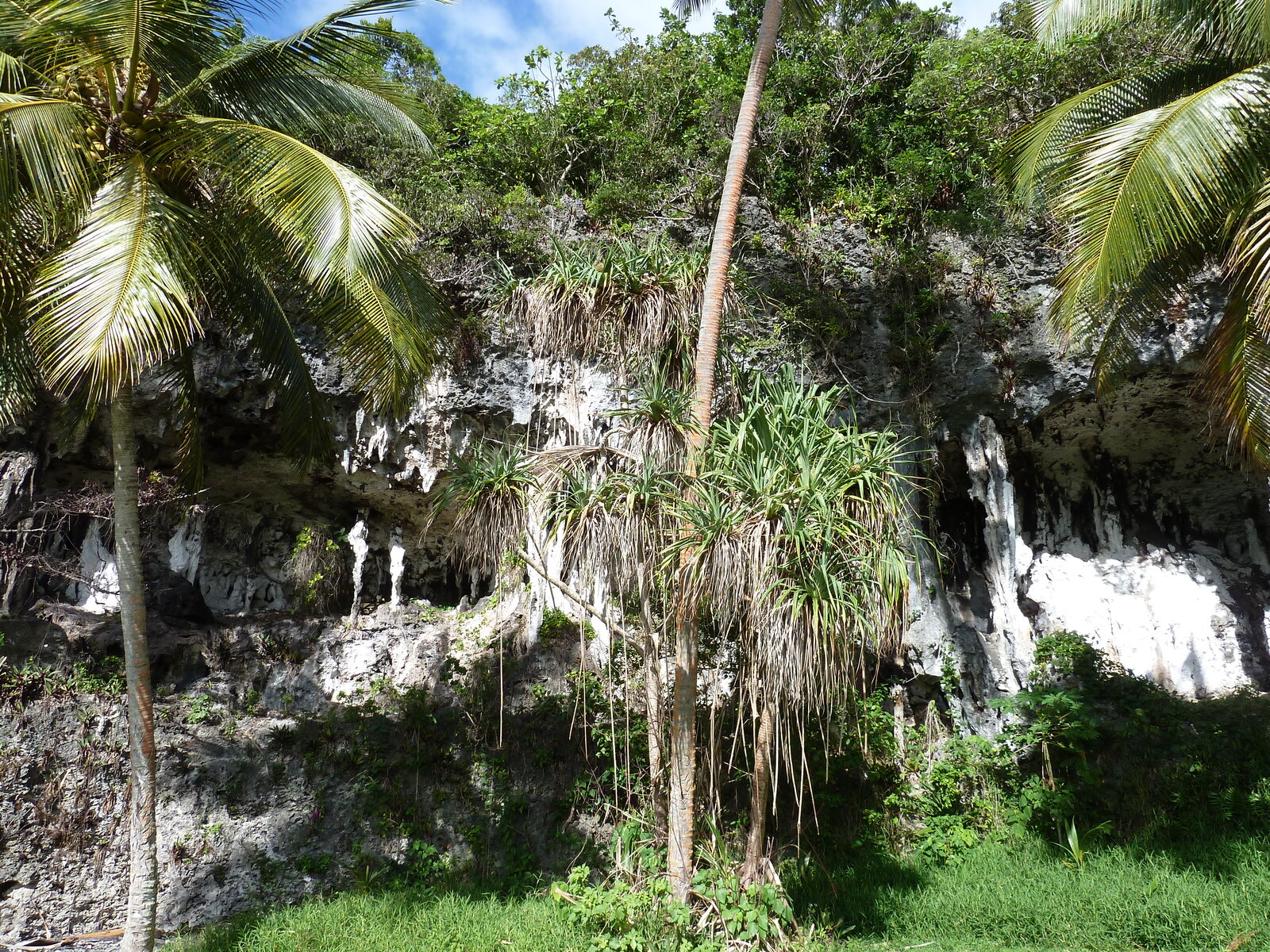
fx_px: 917
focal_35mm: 25
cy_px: 476
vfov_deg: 54.9
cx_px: 635
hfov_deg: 69.4
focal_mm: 4.1
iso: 80
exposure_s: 1/320
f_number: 4
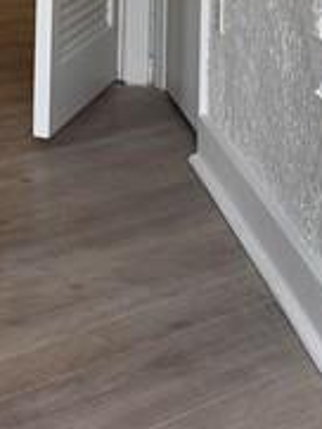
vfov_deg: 13.8
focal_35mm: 136
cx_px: -59
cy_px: -178
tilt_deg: -2.4
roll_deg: -1.8
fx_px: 1685
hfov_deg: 10.7
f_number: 1.78
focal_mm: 6.76
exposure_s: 1/175
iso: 64
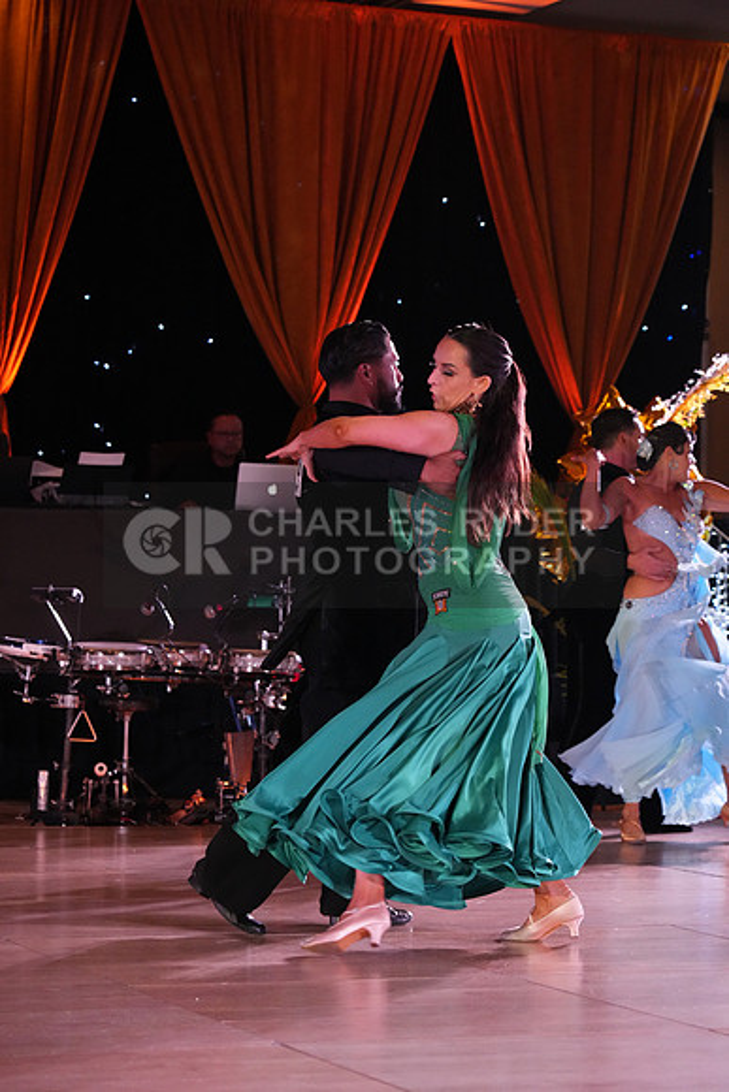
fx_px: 3066
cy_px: 546
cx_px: 364
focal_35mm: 101
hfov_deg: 13.6
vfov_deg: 20.2
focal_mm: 101
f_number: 5
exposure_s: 1/400
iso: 6400
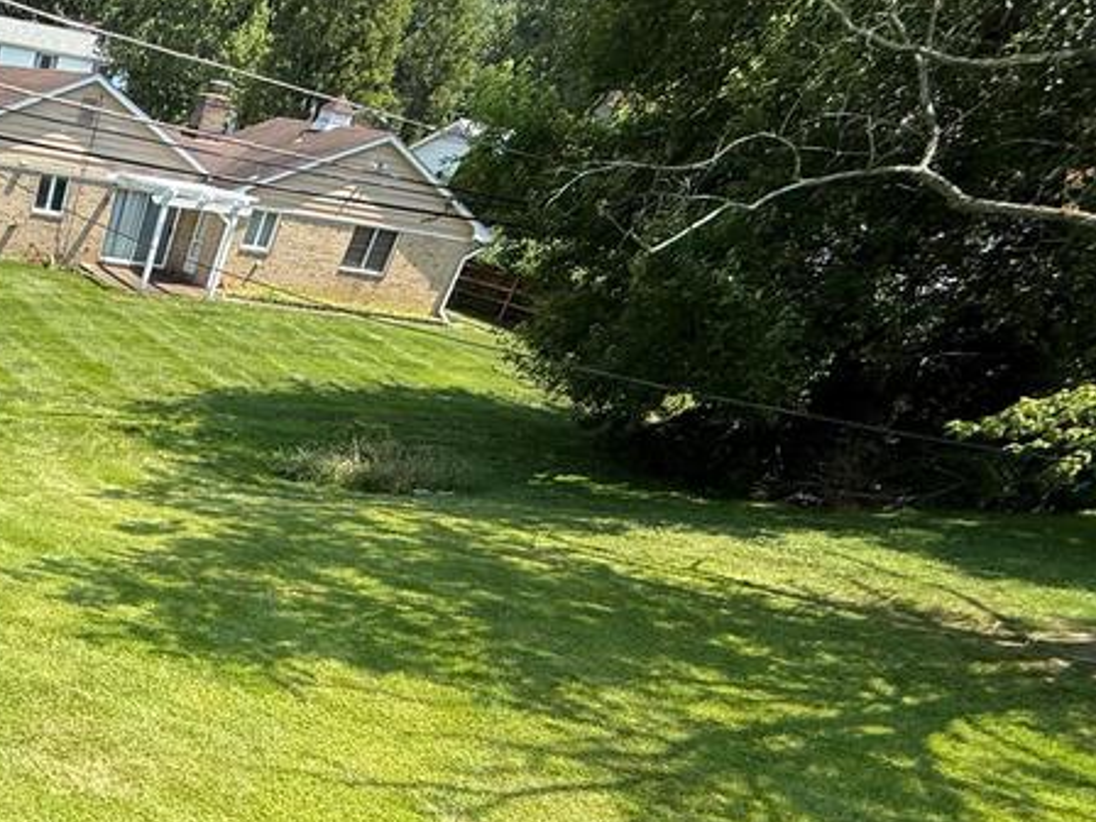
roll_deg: -11.6
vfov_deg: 37.4
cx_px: -154
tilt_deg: -38.4
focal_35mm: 32
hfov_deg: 42.3
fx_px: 1013
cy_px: 890
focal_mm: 2.22
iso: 50
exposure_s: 1/942
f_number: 2.2
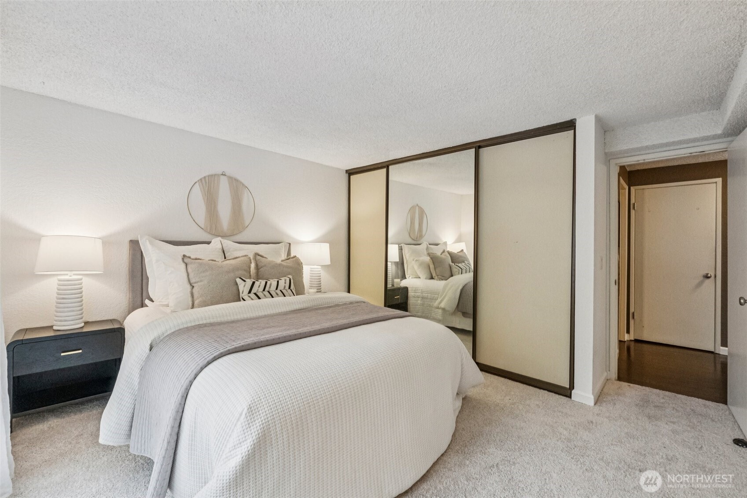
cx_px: 374
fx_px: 311
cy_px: 249
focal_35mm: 15
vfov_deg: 77.3
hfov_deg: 100.4
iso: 1600
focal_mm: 10
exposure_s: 1/30
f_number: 9
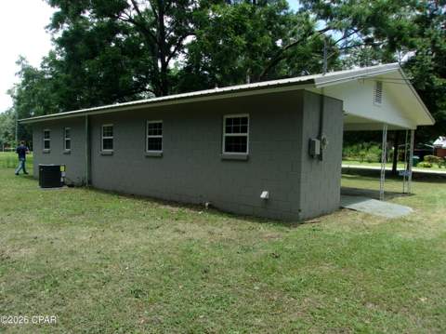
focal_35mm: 27
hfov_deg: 65.4
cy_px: 167
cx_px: 223
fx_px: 348
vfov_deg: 51.3
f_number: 10.4
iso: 80
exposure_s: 1/50
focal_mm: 4.9
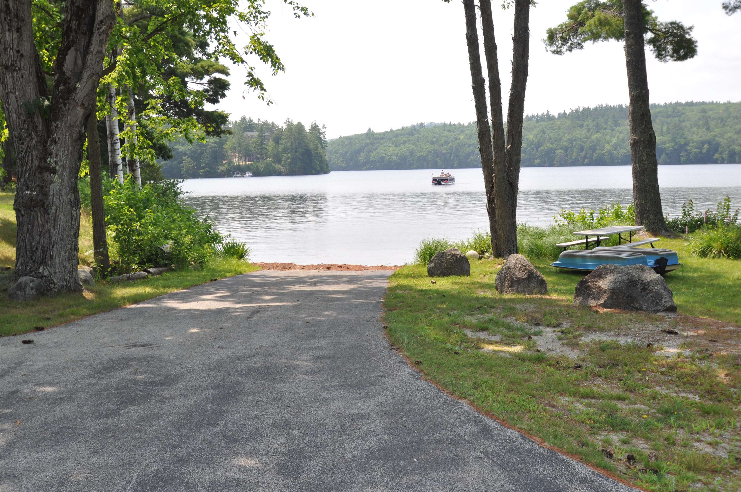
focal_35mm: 36
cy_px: 246
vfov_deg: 36.8
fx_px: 740
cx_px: 370
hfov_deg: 53.2
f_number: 8
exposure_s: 1/250
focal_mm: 24
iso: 200
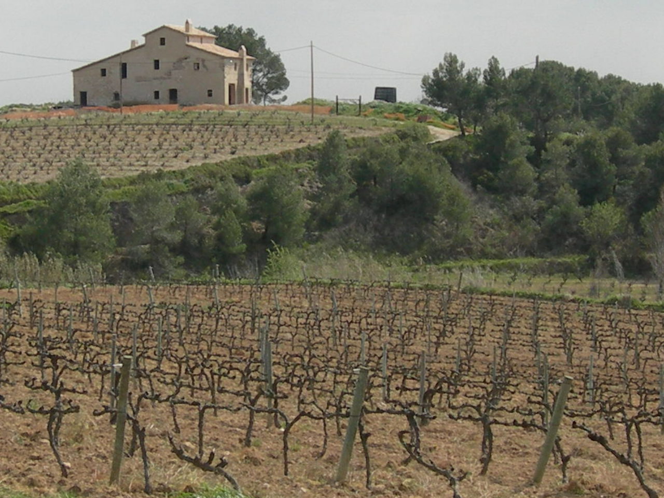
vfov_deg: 37.7
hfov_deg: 49.0
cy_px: 249
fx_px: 729
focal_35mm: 38
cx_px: 332
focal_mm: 7.8
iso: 50
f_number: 4.8
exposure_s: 1/556
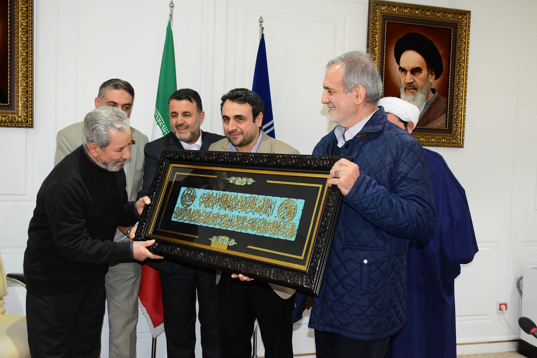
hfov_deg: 49.5
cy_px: 179
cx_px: 268
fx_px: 582
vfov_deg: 34.2
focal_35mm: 39
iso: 2000
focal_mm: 26
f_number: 6.3
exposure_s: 1/125
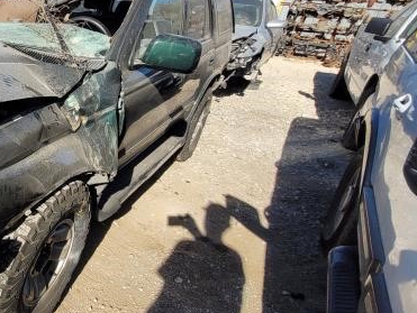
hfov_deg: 48.5
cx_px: -24
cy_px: 125
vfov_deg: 49.5
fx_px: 338
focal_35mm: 28
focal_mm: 1.74
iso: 40
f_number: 2.2
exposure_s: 1/1120
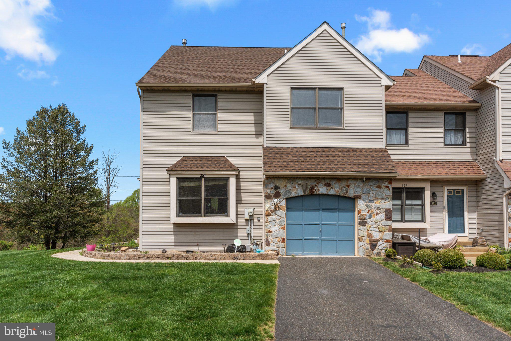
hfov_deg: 71.5
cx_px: 256
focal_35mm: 25
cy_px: 170
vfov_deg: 51.3
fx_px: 355
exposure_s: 1/2000
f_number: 10
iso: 640
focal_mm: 25
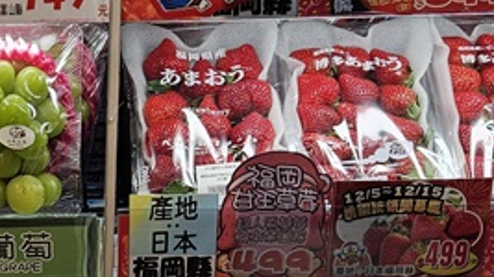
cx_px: 6
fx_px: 1231
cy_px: 275
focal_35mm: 94
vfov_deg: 12.7
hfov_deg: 21.9
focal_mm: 5.4
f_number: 1.8
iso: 25
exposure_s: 1/157
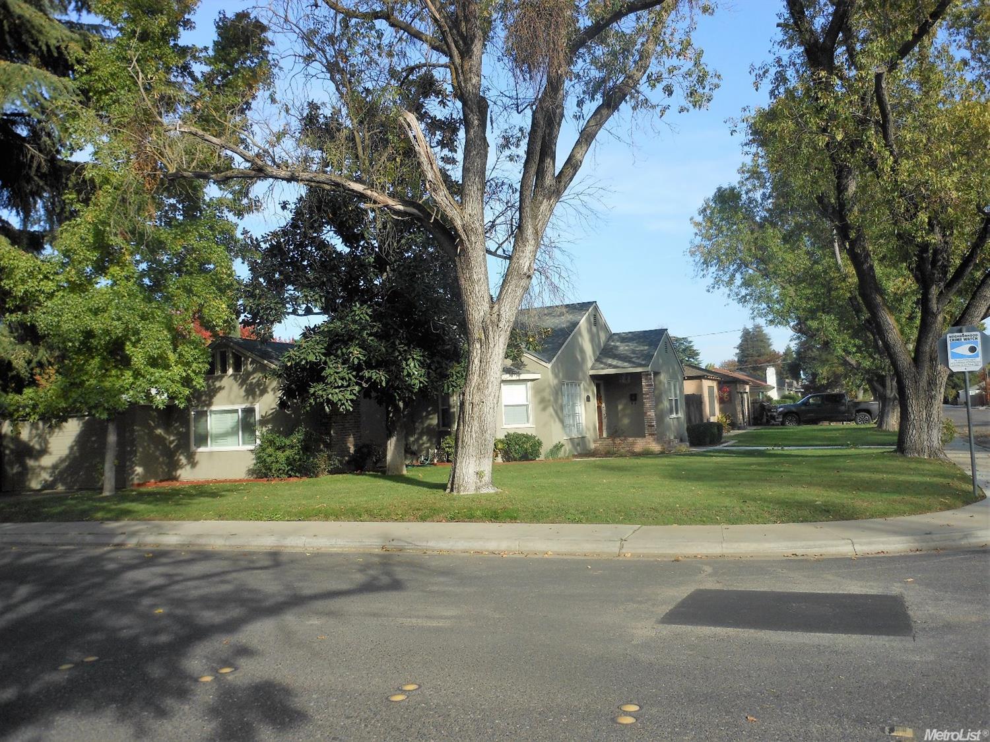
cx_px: 495
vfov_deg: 49.7
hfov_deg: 63.5
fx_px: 801
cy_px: 371
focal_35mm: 28
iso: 80
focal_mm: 5
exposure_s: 1/400
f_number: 3.7
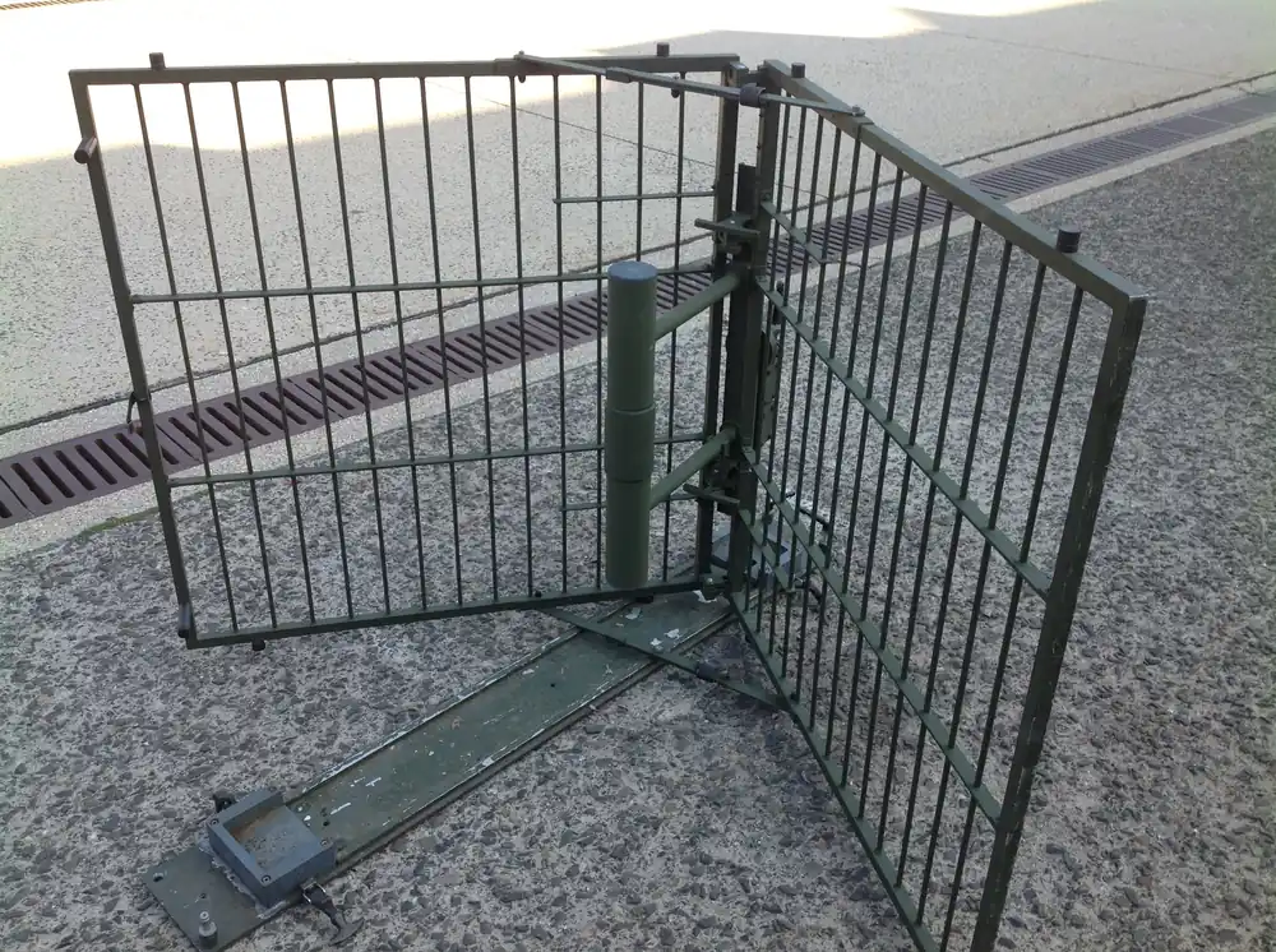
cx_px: 638
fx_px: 1288
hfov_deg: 52.7
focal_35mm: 35
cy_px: 476
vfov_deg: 40.6
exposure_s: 1/282
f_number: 2.4
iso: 50
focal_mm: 4.28
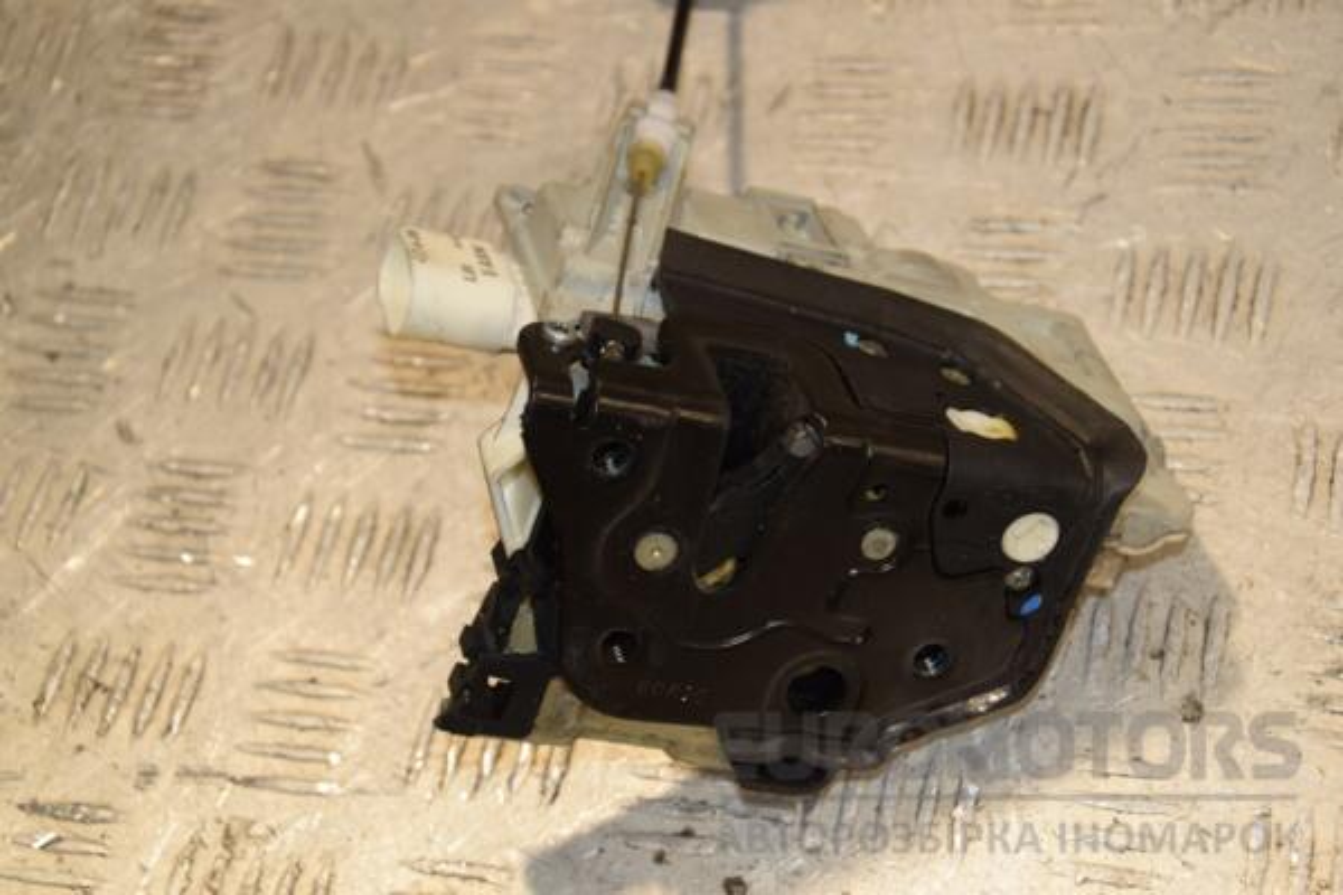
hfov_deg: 23.4
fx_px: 3245
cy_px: 448
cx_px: 672
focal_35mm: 87
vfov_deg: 15.7
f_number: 6.3
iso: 800
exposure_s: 1/200
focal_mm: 58
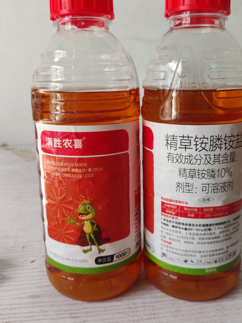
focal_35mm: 32
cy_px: 143
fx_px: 298
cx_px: 133
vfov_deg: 56.7
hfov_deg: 44.1
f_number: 1.88
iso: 234
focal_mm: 4.84
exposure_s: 1/100
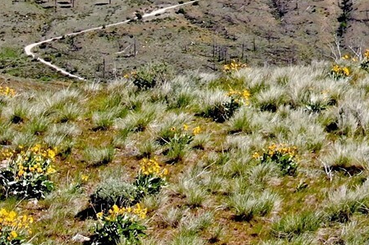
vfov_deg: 7.6
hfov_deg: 11.2
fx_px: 1824
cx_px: 531
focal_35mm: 178
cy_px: -116
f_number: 3.8
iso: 100
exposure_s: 1/400
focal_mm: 8.6
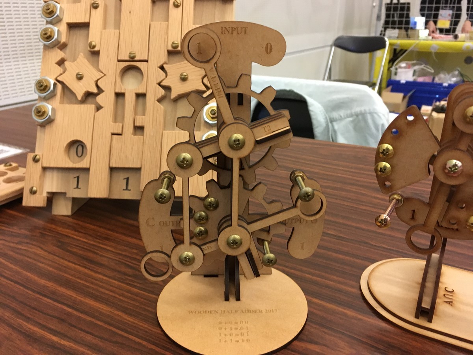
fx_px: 396
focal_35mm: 29
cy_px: 178
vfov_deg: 48.2
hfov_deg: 61.7
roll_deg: -0.1
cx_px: 236
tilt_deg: -21.3
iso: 200
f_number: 2.2
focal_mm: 4.15
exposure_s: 1/20
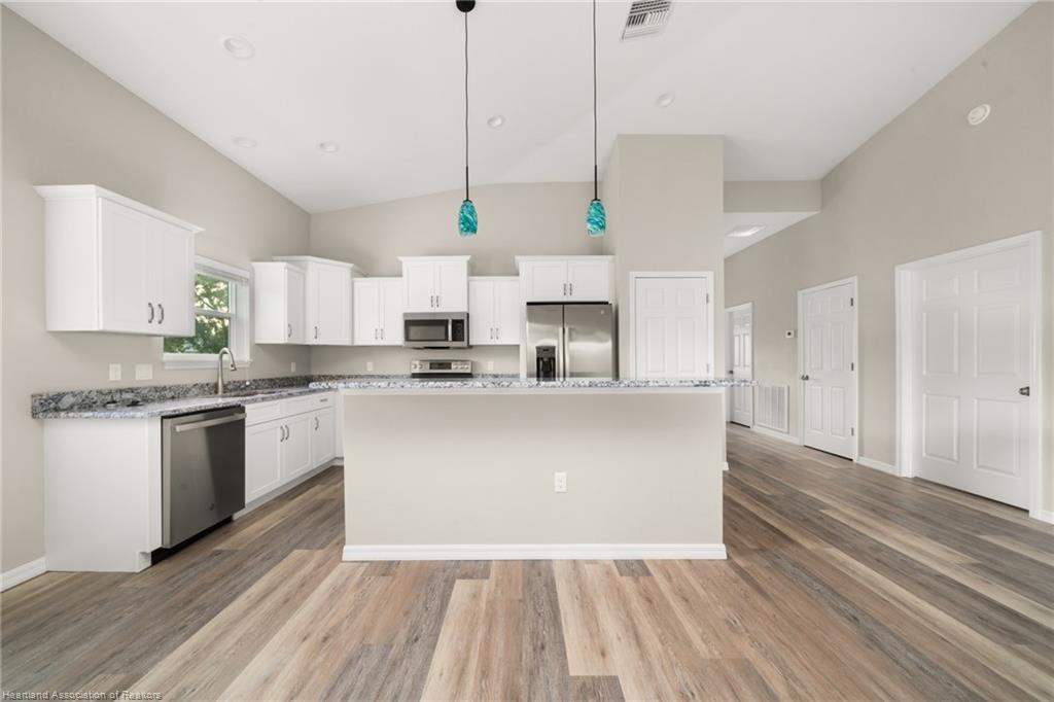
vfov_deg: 90.0
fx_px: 351
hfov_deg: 112.6
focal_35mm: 12
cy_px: 351
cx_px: 527
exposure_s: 1/1.67
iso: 400
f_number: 11
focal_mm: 12
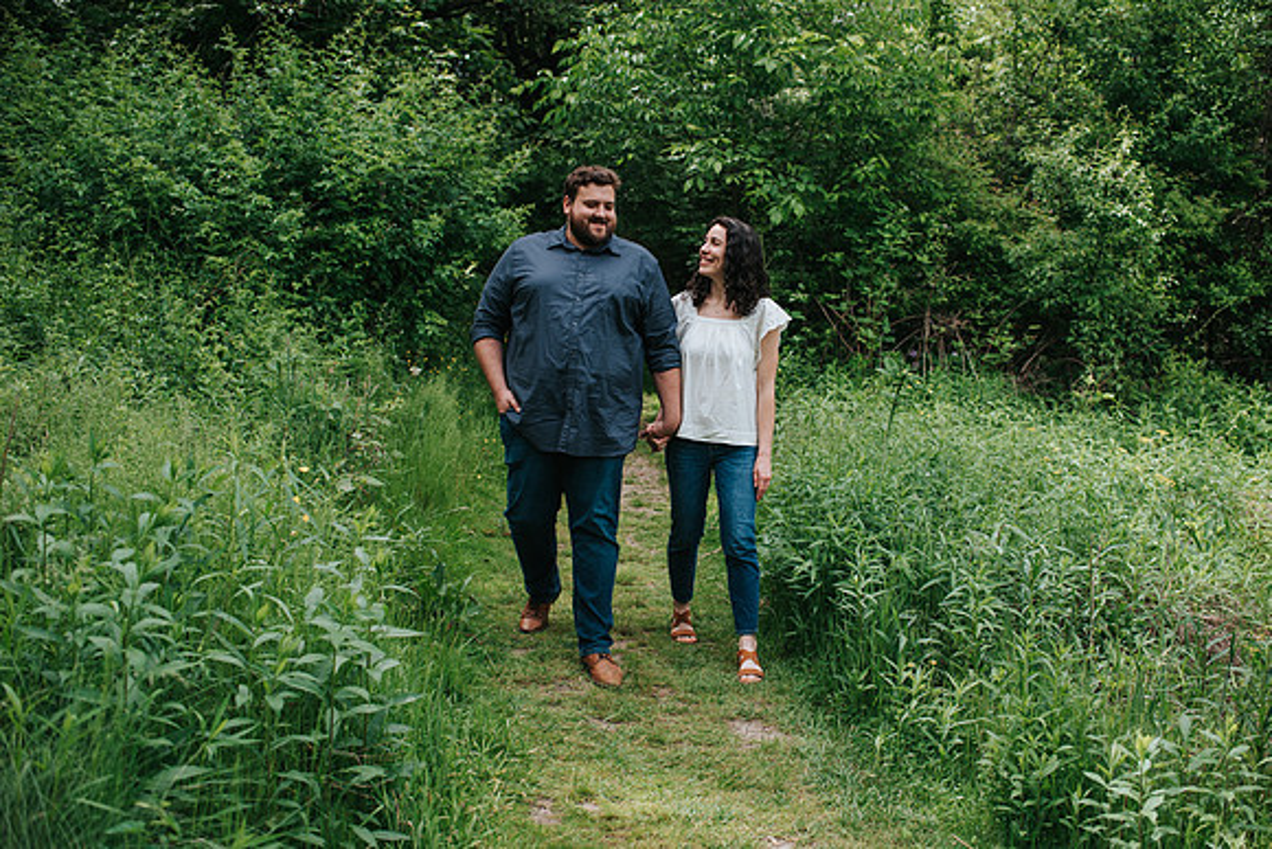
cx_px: 691
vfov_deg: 34.4
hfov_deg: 49.8
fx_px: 1369
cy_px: 424
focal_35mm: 39
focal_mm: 35
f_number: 3.2
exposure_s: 1/640
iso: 180
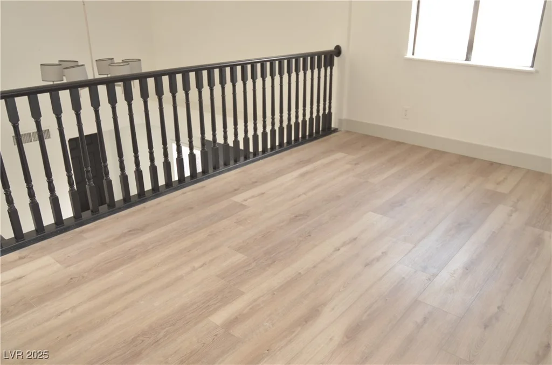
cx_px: 276
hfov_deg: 67.5
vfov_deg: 47.7
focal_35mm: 27
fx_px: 413
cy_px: 182
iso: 200
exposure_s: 1/50
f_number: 3.5
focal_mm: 18
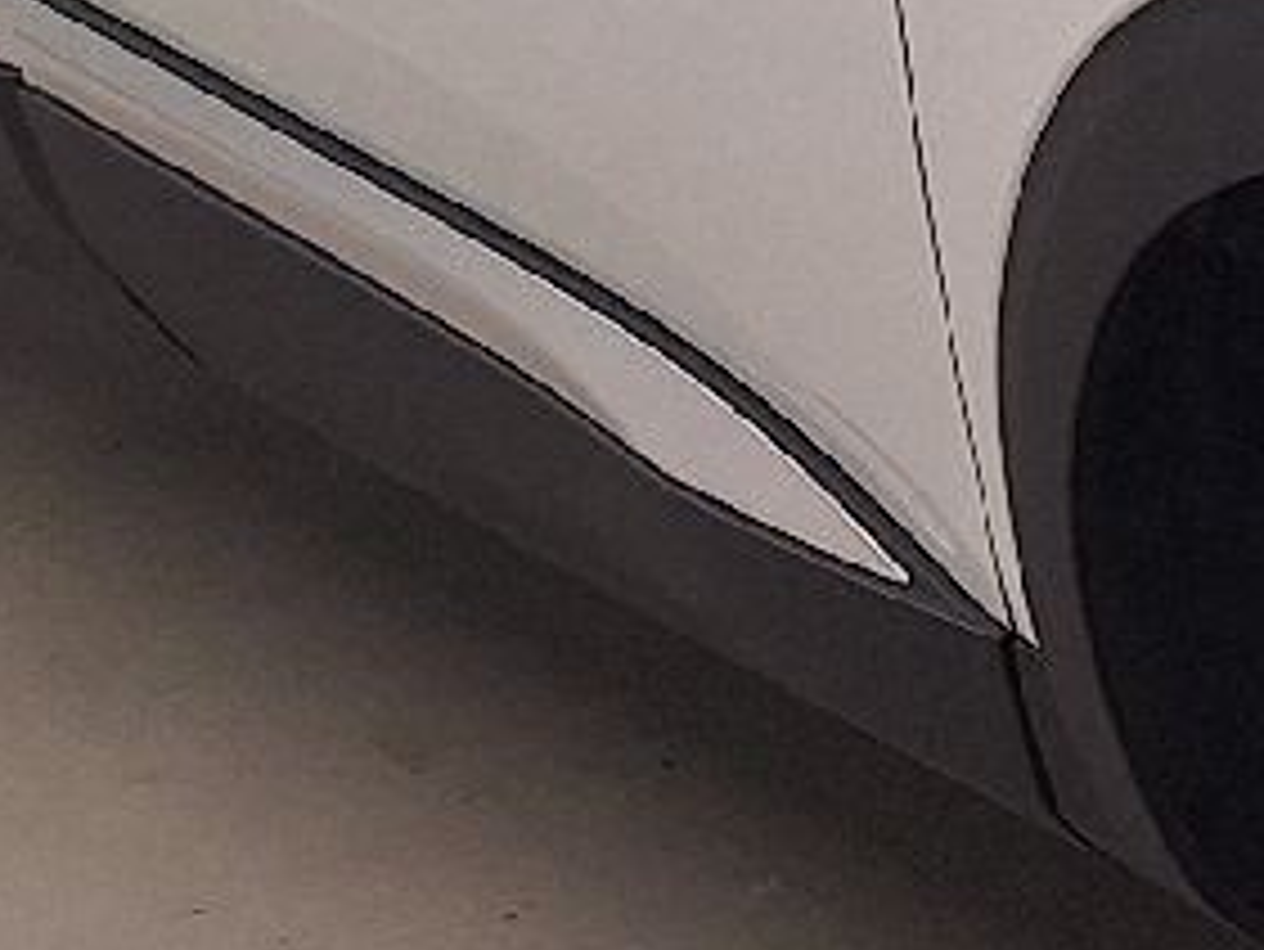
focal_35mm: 157
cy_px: 95
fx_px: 5735
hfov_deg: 11.9
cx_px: 1993
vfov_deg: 9.4
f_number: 1.8
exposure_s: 1/131
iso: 40
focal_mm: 5.54
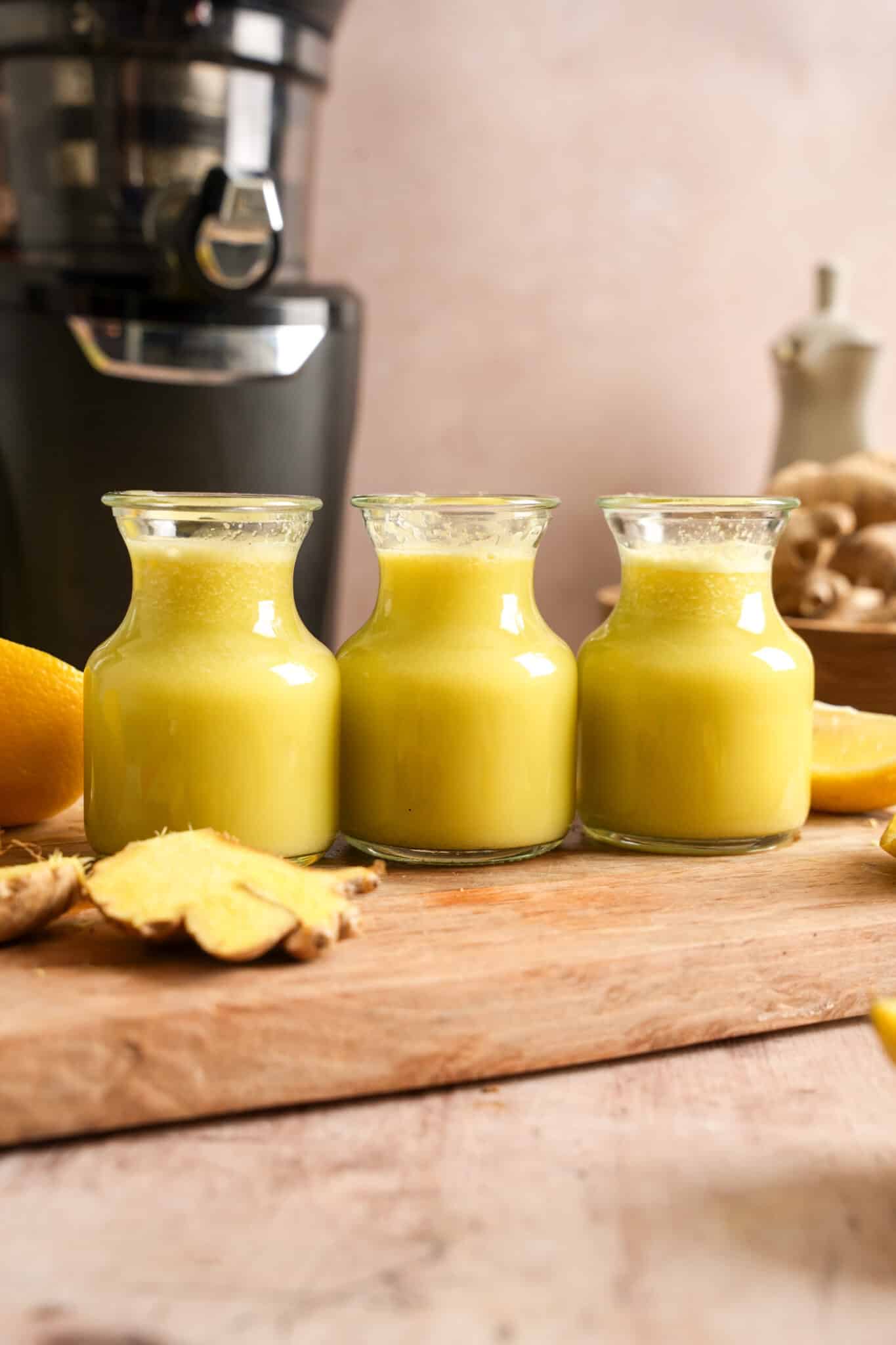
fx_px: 1818
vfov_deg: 40.6
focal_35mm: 49
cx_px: 448
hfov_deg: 27.7
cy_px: 672
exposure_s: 1/25
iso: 500
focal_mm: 48.7
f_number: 7.1
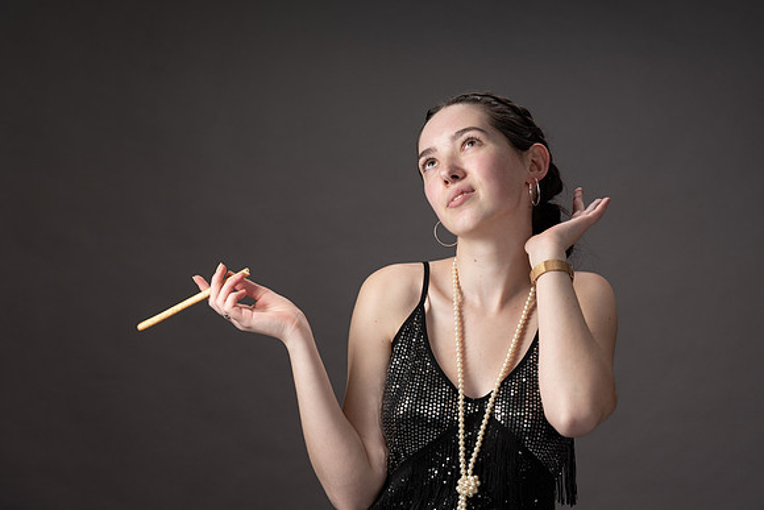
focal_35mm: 80
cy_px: 219
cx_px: 435
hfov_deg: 25.4
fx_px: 1693
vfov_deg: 17.1
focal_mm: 70
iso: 100
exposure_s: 1/160
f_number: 6.3
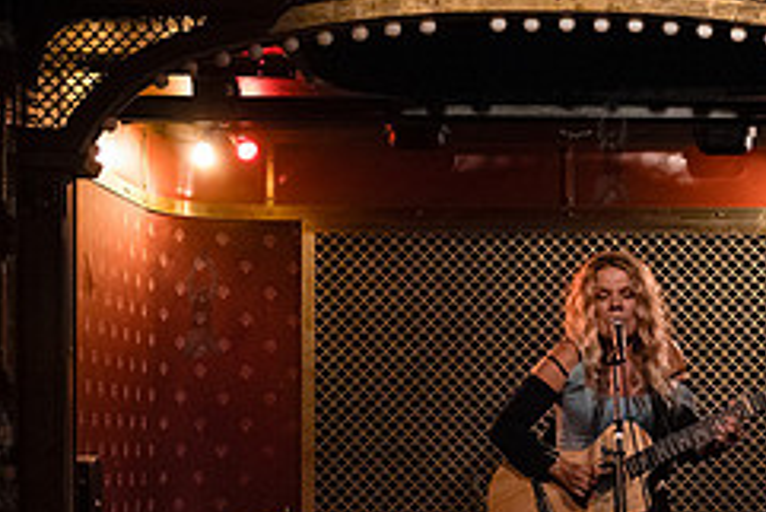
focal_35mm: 92
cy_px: 456
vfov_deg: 14.7
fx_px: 1959
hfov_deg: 21.9
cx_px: 610
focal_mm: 38
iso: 16000
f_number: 2.8
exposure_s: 1/250
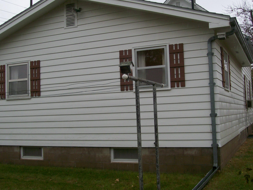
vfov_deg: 32.2
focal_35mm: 45
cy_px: 95
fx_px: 329
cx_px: 126
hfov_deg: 42.1
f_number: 3
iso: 80
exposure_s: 1/218
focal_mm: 7.6
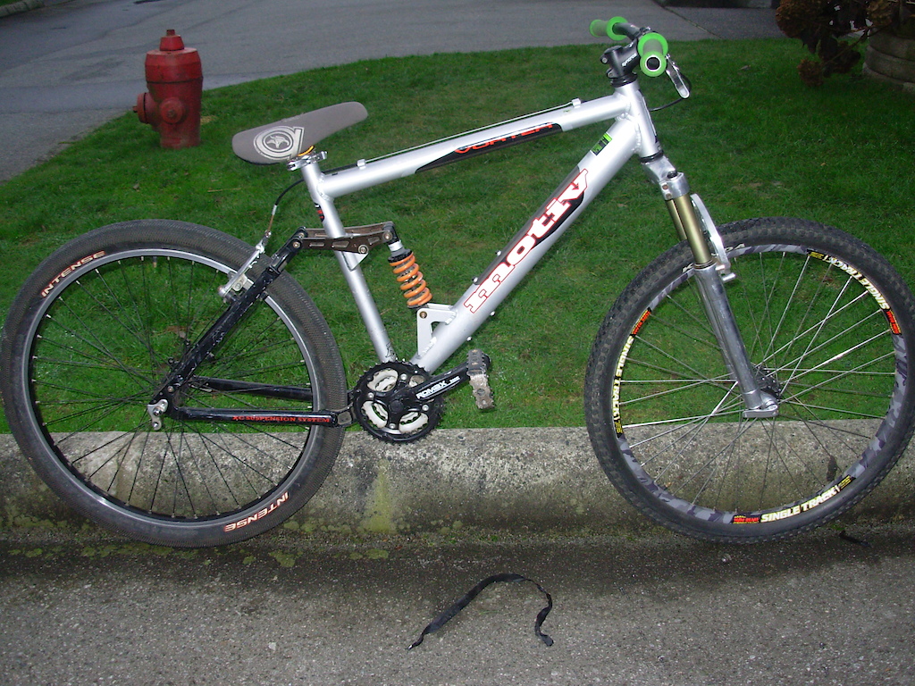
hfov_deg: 49.0
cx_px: 458
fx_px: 1004
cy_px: 343
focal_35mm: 38
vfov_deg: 37.7
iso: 89
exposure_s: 1/57
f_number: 2.9
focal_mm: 6.3
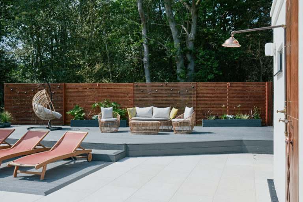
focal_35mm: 36
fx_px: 303
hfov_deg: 53.1
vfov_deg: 36.9
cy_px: 101
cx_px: 152
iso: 160
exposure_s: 1/125
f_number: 11
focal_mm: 24.2
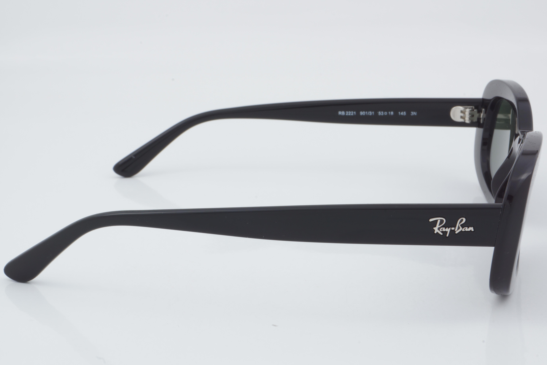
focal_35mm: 75
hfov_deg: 27.0
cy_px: 182
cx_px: 274
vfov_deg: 18.2
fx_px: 1139
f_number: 32
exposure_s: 1/3
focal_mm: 50
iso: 100
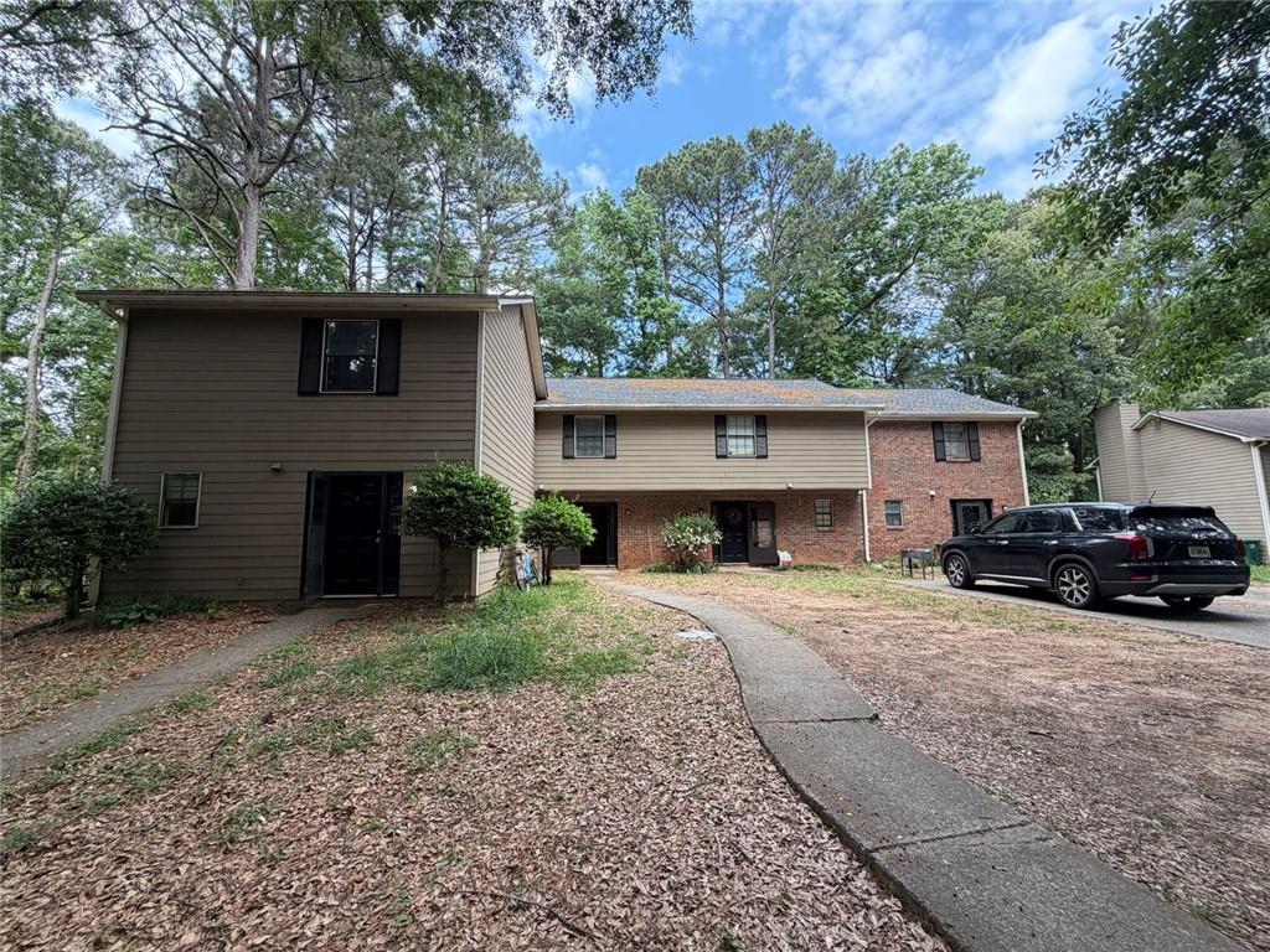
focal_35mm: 14
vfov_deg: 85.7
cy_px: 476
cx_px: 635
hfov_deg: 102.1
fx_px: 514
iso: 50
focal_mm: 2.22
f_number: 2.2
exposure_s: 1/136
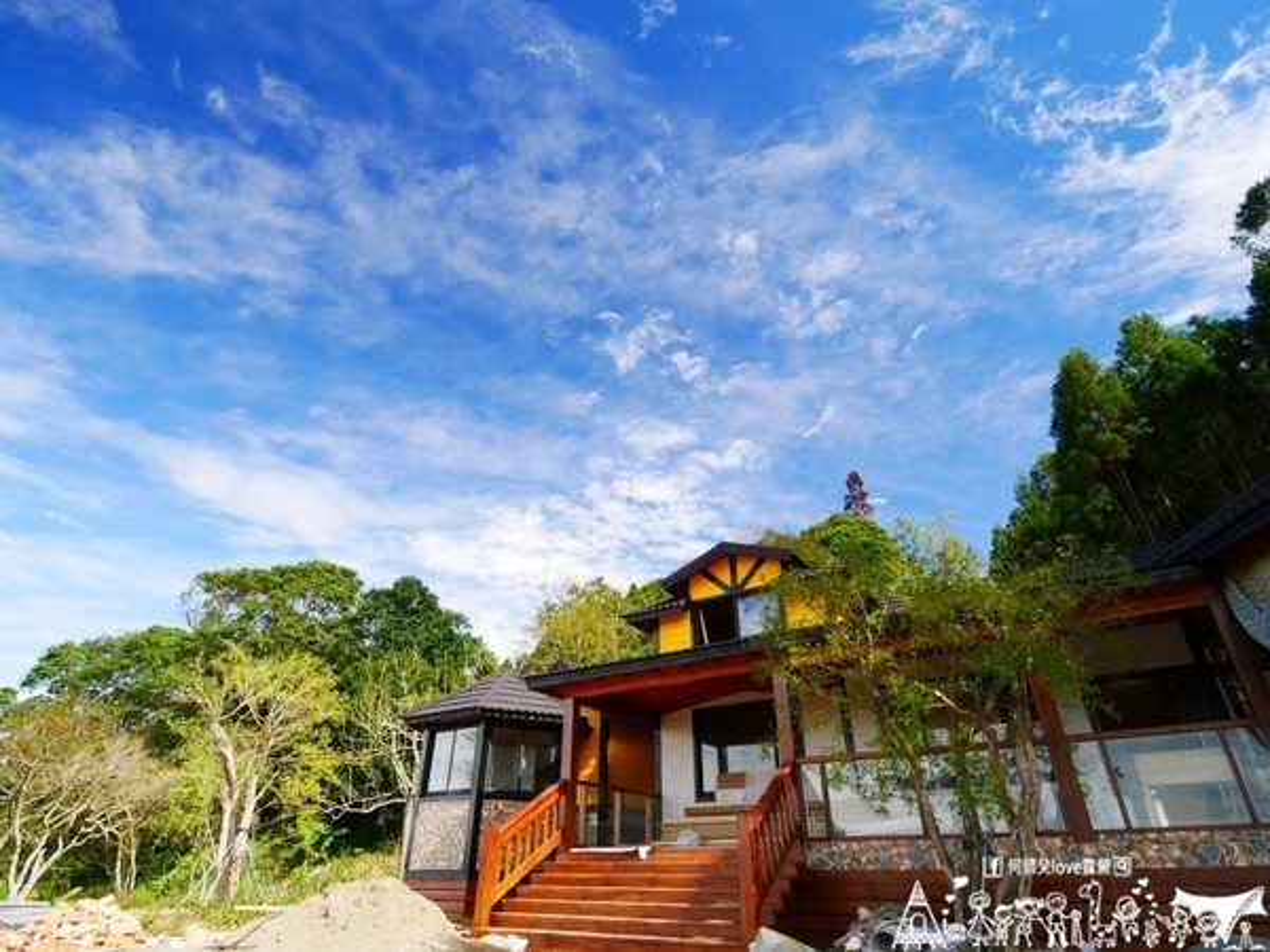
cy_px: 476
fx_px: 660
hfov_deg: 87.8
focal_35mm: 18
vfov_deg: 71.6
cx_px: 635
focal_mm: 9
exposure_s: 1/160
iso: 200
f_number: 5
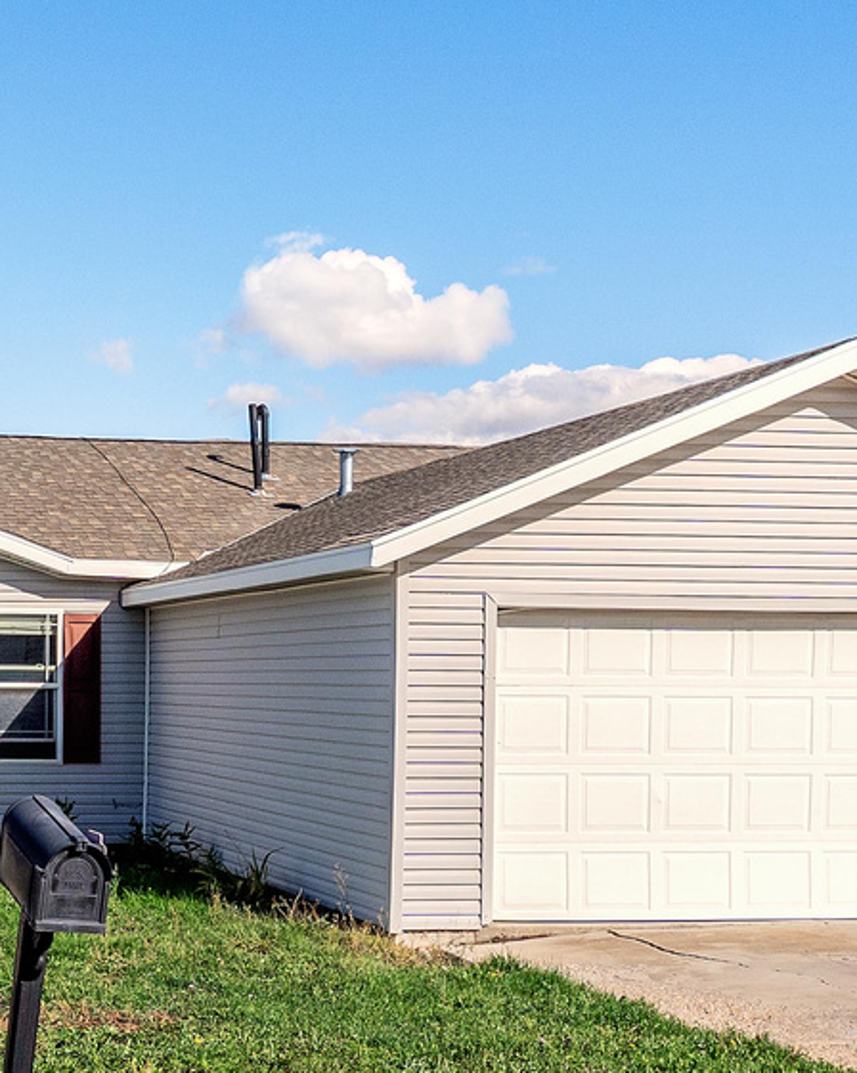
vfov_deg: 38.1
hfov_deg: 29.0
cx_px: -34
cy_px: 762
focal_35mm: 48
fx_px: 1523
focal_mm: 14
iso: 400
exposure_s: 1/1250
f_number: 8
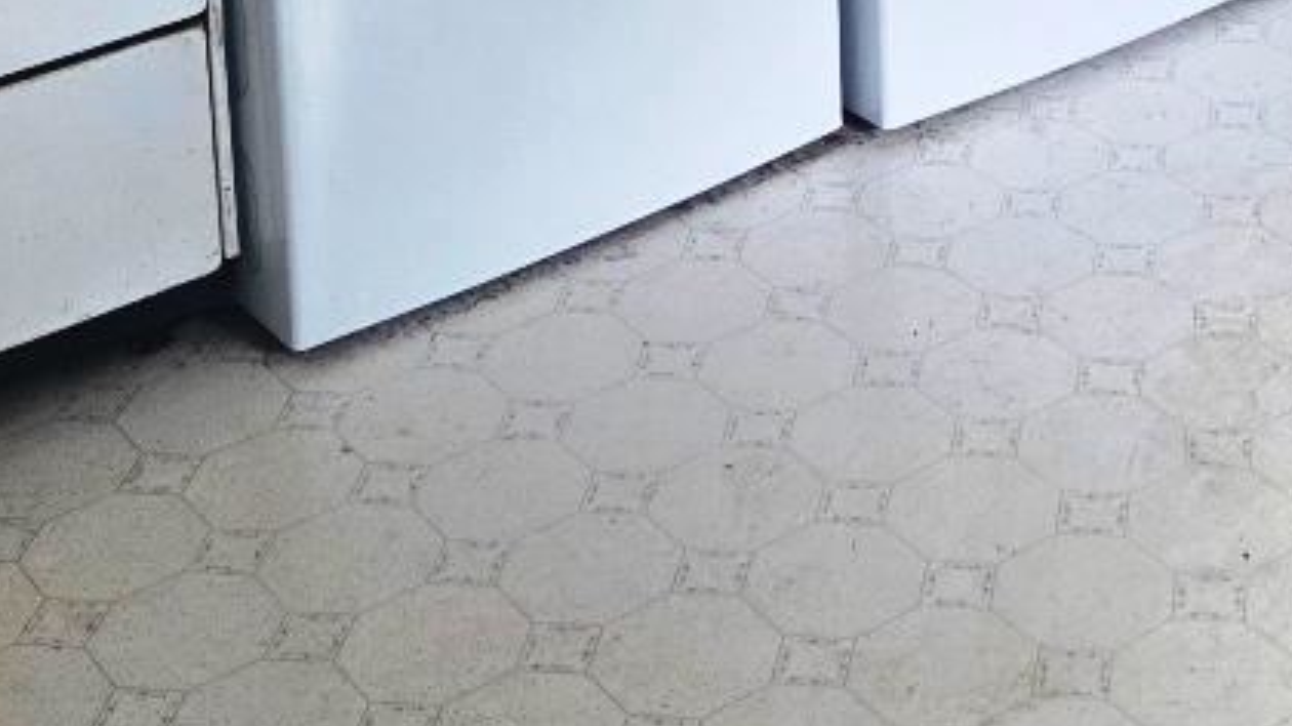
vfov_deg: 12.5
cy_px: -704
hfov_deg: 24.5
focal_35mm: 86
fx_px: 2945
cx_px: 920
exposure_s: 1/120
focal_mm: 5.4
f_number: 1.8
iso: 200
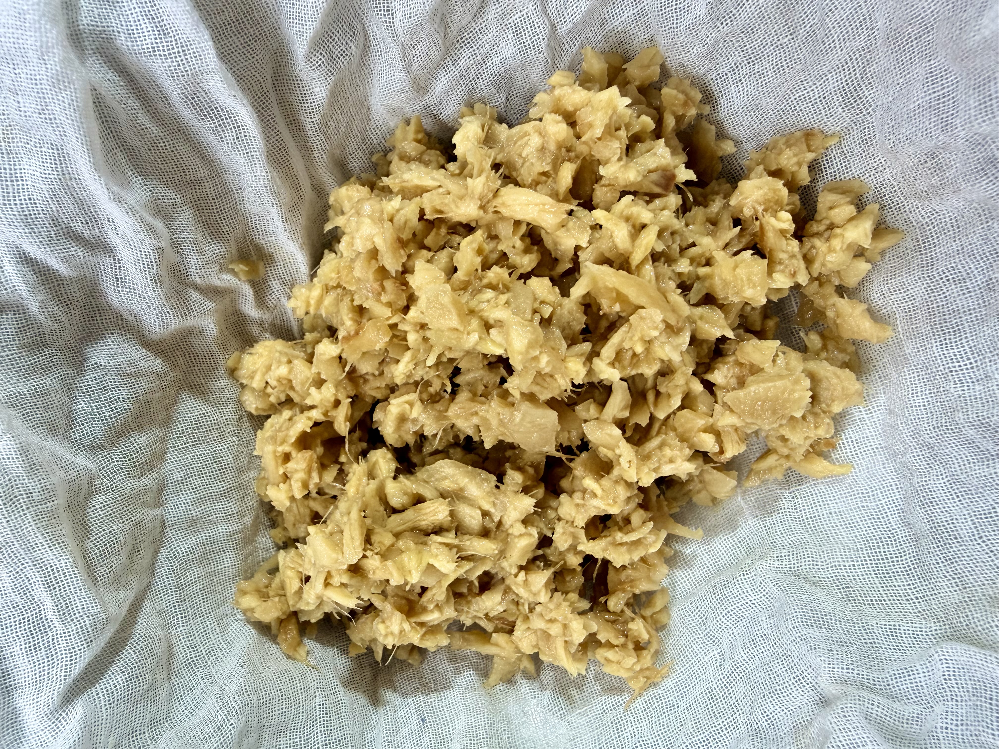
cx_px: 500
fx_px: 750
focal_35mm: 26
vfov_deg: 53.1
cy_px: 374
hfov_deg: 67.3
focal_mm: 2.22
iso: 125
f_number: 2.2
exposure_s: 1/100
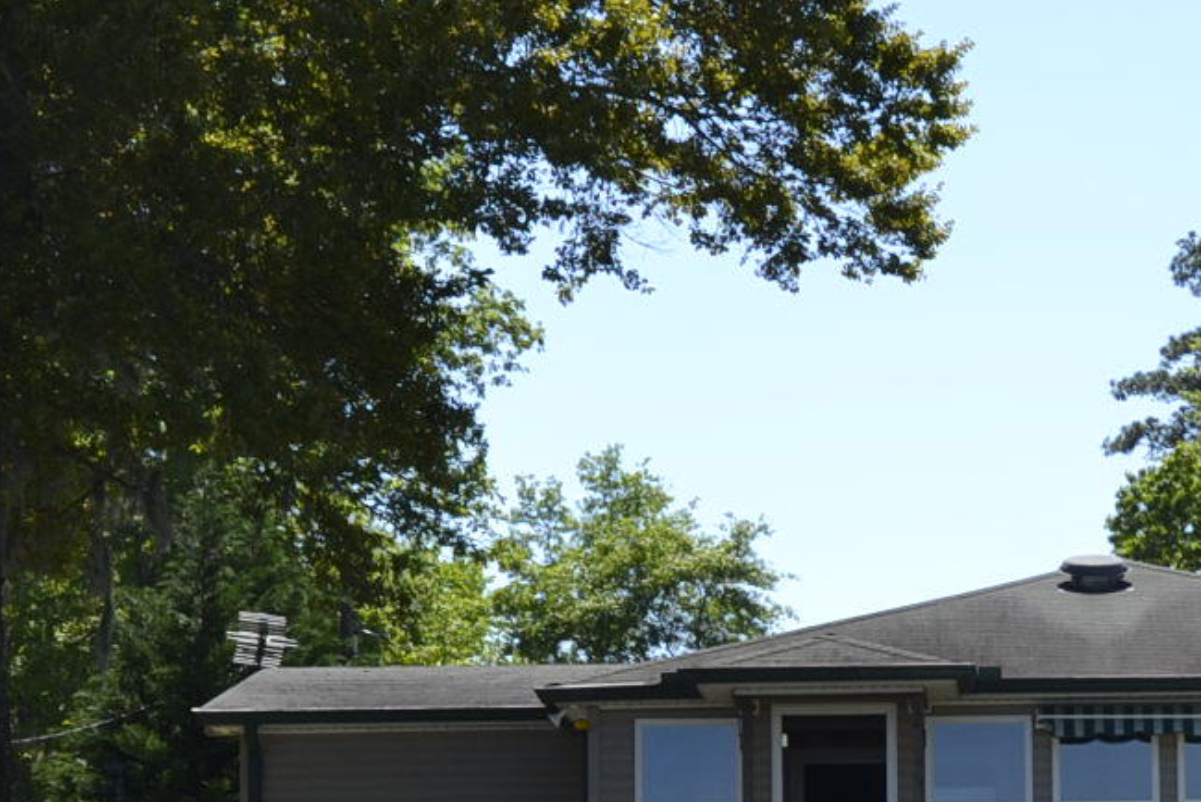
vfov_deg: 9.5
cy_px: 721
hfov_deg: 14.1
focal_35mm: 144
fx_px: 4797
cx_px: 1188
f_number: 8
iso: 100
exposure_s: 1/250
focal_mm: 27
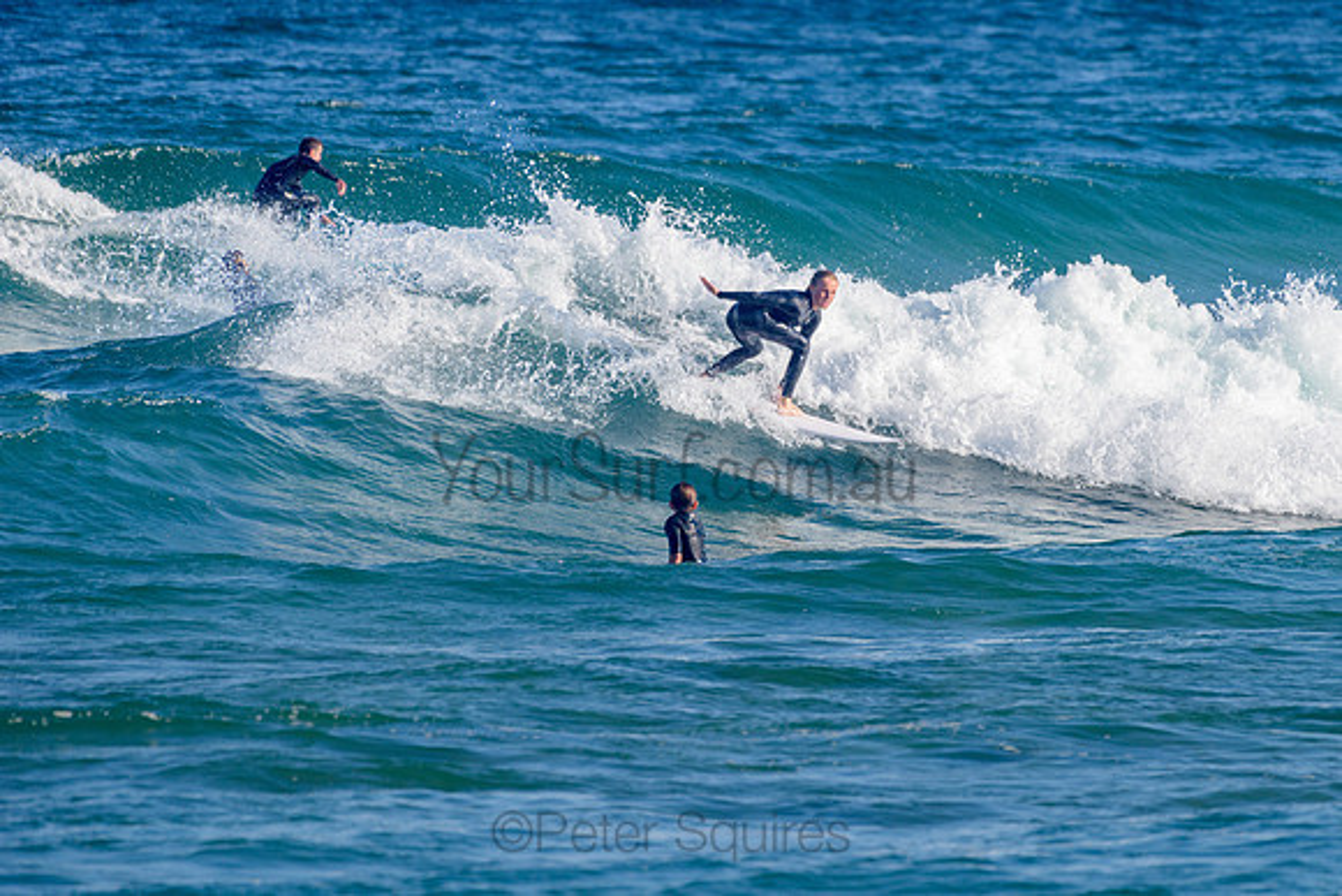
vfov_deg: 2.2
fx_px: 22864
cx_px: 823
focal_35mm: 613
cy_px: 347
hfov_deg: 3.4
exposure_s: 1/2000
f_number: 5.6
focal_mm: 500
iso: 125
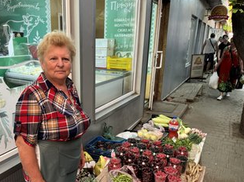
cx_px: 91
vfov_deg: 45.3
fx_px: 218
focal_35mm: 31
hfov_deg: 57.7
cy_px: 100
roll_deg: -0.8
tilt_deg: -15.7
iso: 160
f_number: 1.78
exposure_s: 1/50
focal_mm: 6.76
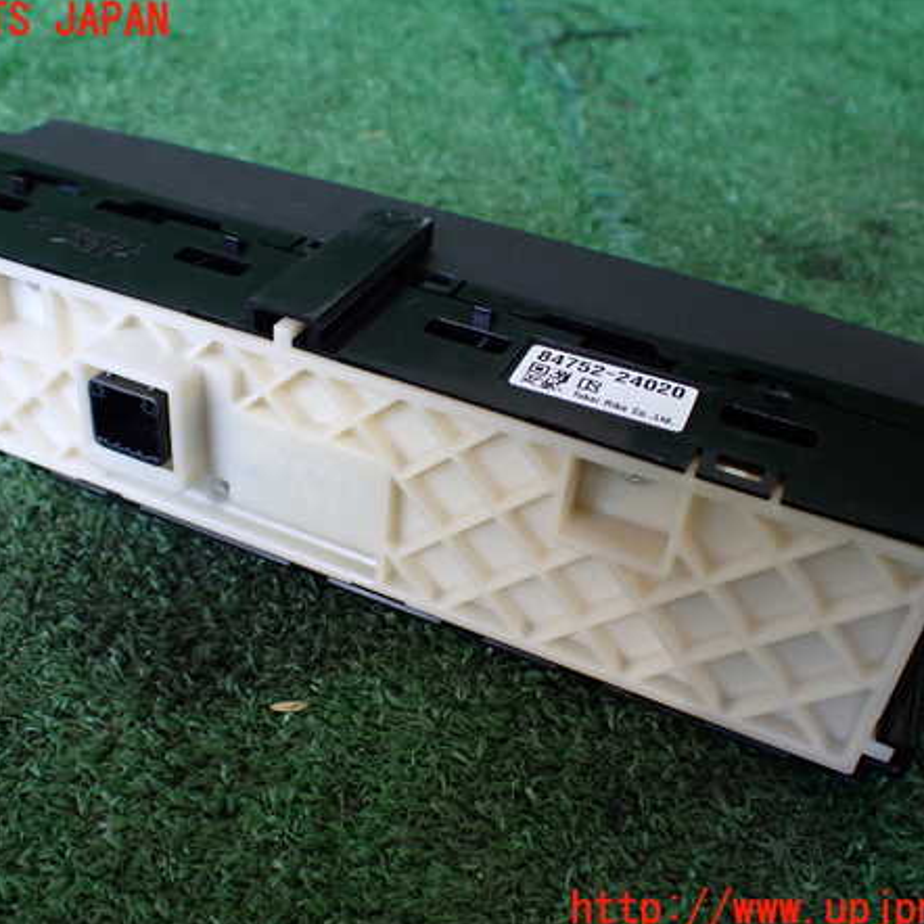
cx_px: 416
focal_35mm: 36
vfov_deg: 46.0
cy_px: 466
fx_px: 1087
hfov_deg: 46.0
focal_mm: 5.4
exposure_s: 1/125
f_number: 2.3
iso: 250
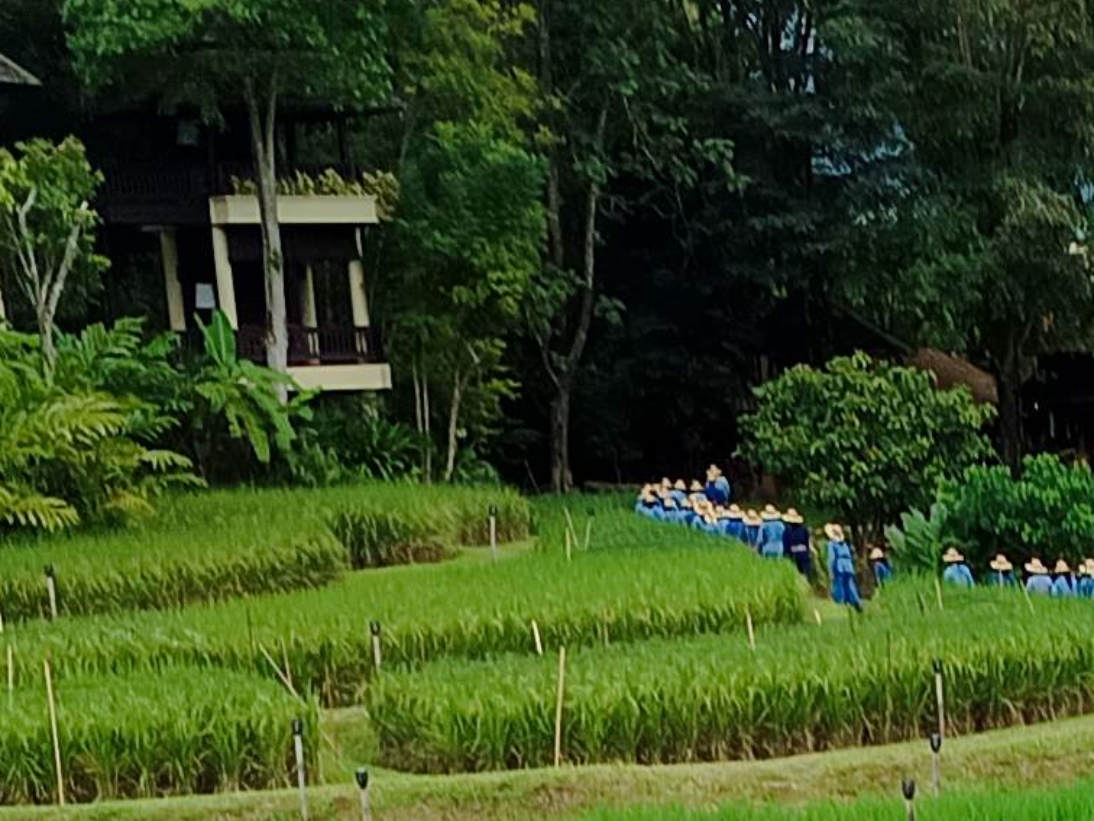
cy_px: 1339
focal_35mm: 127
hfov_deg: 14.6
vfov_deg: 11.1
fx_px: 4014
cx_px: 1569
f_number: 1.7
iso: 108
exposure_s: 1/100
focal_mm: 5.31
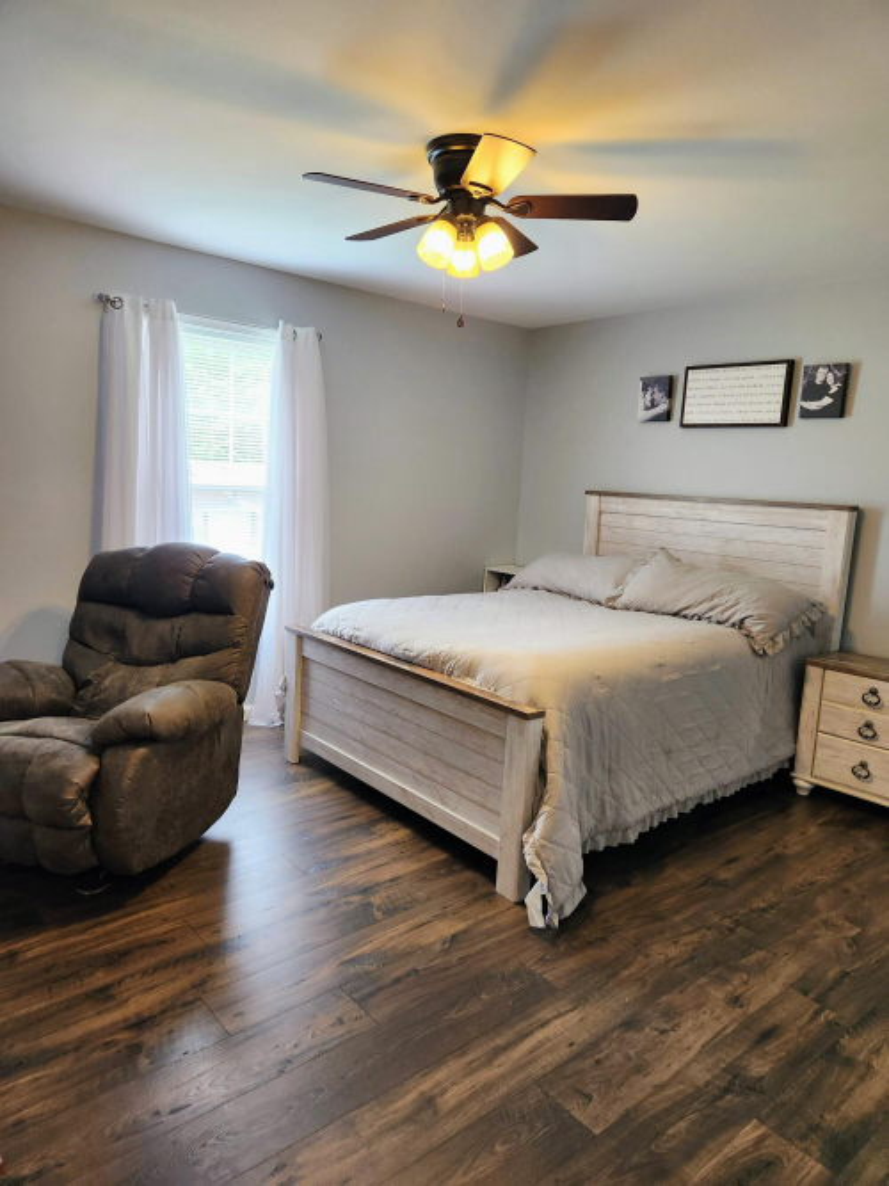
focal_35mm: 23
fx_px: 788
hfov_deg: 58.9
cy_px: 593
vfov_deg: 73.9
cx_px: 444
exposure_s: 1/120
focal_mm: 5.4
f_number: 1.8
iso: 200
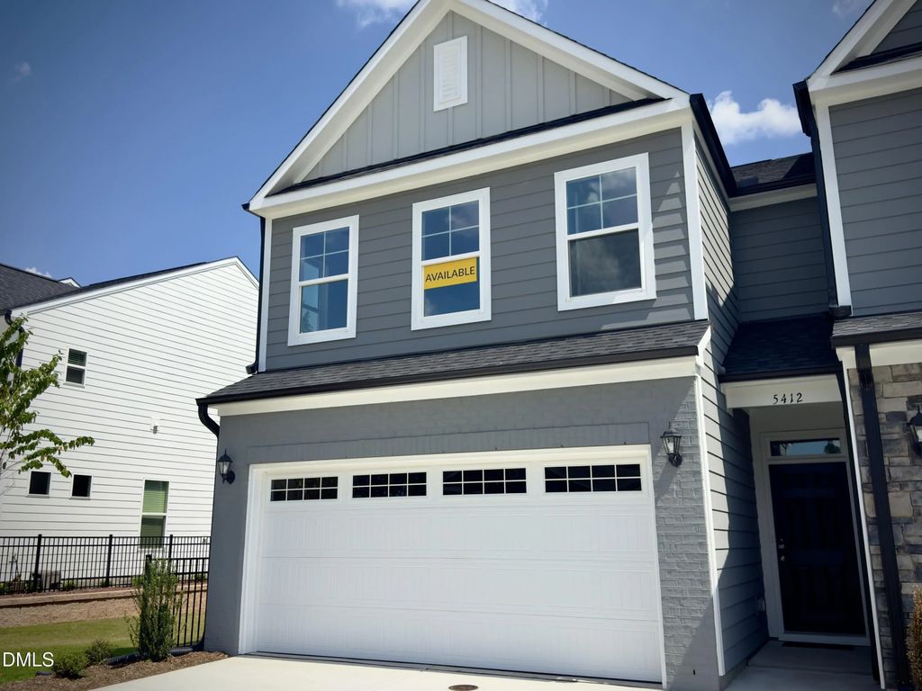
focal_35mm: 28
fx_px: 746
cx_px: 461
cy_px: 346
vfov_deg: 49.7
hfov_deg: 63.4
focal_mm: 6.76
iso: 100
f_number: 1.78
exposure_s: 1/8929
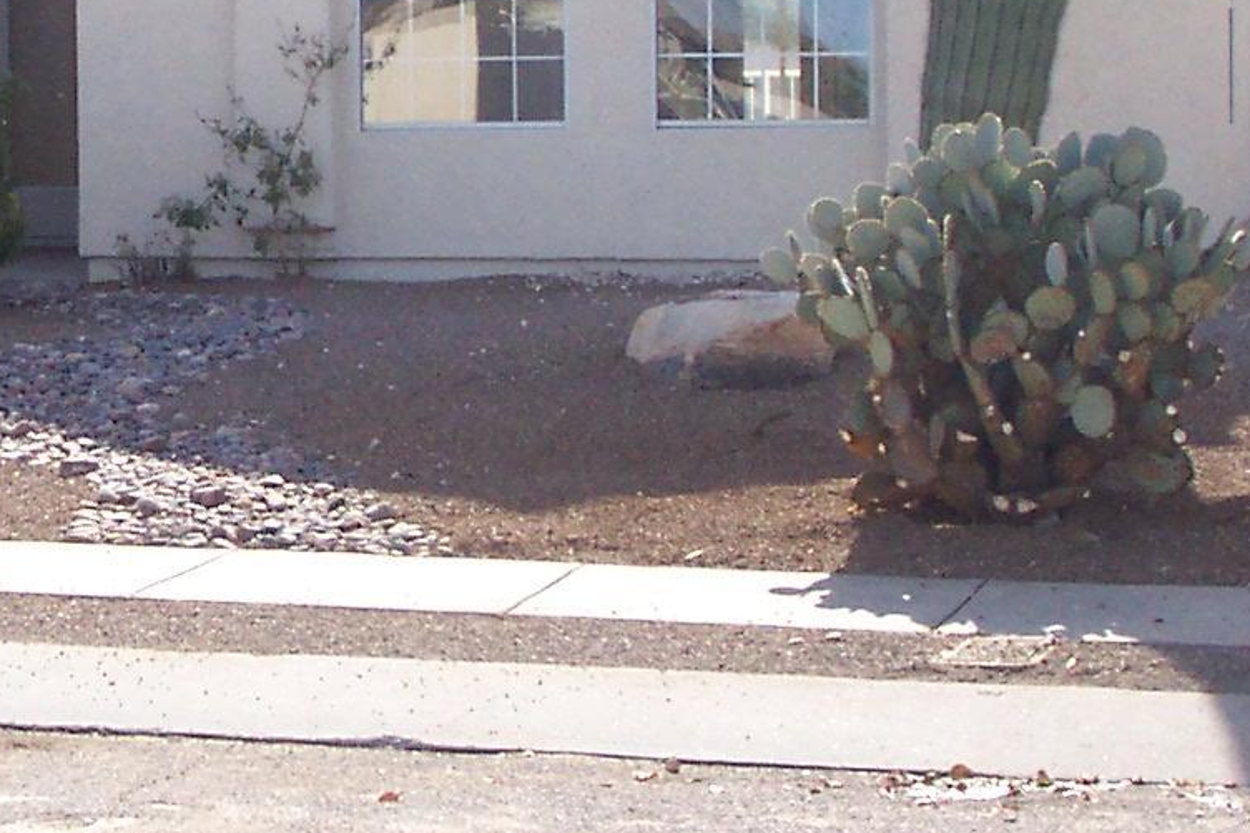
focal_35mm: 114
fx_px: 3957
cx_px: 52
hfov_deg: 17.6
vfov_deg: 12.0
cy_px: 166
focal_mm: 7.5
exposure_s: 1/125
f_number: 9.5
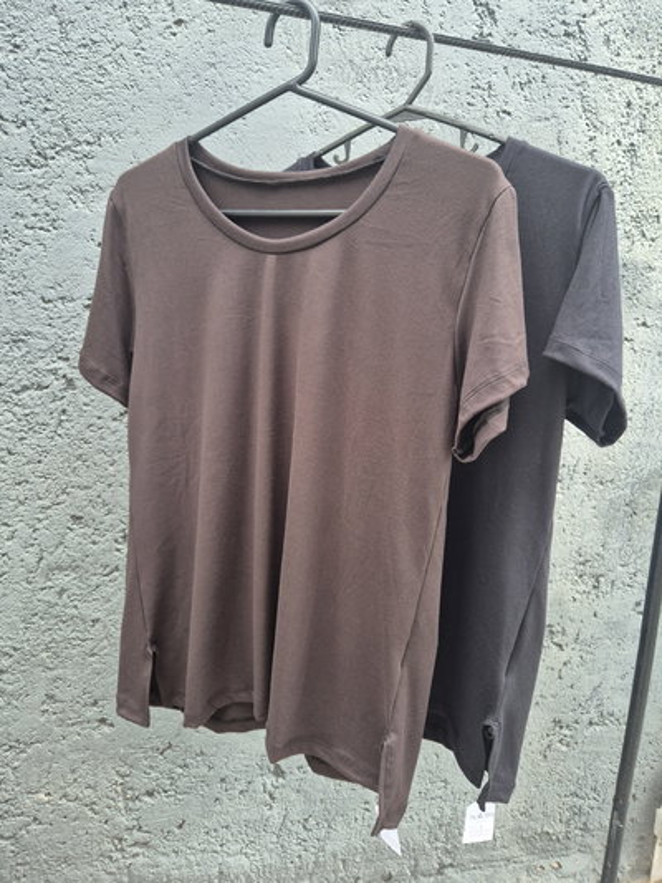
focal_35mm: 23
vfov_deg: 73.9
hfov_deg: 58.9
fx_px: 586
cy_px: 442
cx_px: 331
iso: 250
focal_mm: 5.4
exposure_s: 1/100
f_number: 1.8
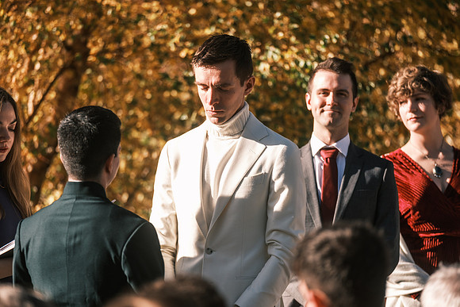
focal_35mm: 210
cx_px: 230
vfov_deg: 6.5
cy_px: 154
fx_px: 2684
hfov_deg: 9.8
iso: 200
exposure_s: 1/1250
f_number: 2.8
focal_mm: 140
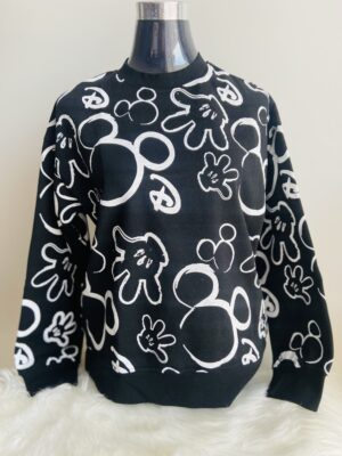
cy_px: 228
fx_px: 343
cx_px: 171
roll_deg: +2.5
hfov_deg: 53.1
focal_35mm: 26
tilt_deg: -6.9
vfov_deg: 67.3
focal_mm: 4.25
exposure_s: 1/121
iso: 64
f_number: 1.8
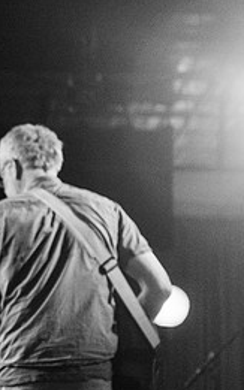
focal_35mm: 172
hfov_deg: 7.5
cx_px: -113
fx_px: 1831
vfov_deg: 12.2
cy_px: 174
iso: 2000
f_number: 3.2
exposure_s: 1/100
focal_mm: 70
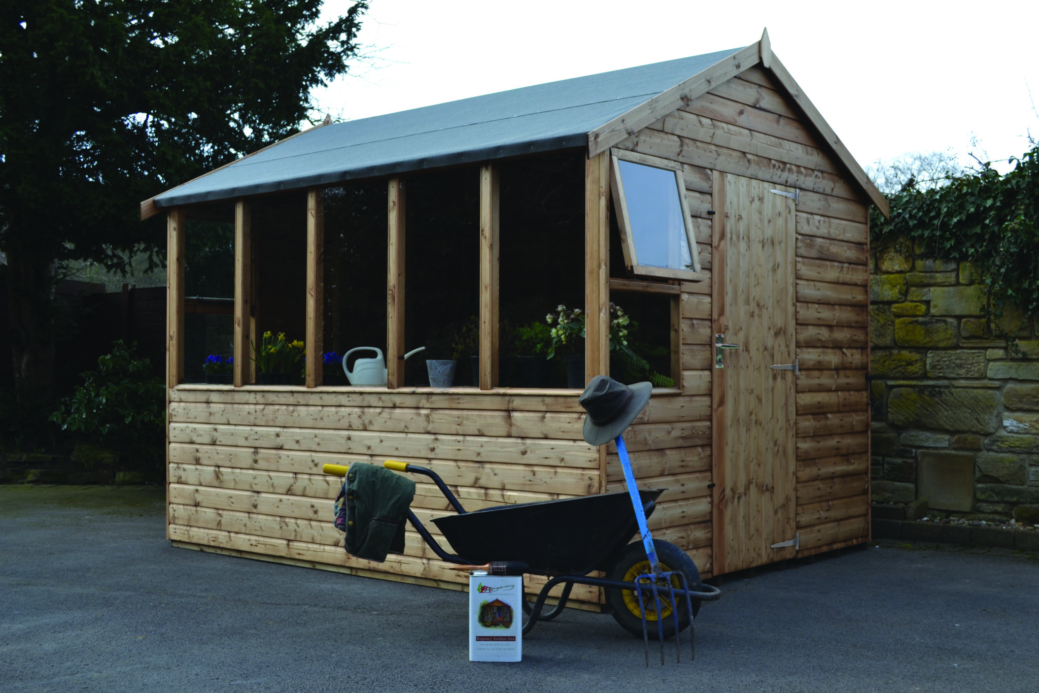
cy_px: 346
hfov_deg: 45.0
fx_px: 1255
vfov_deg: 30.8
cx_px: 520
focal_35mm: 44
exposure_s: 1/160
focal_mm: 29
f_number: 6.3
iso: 100
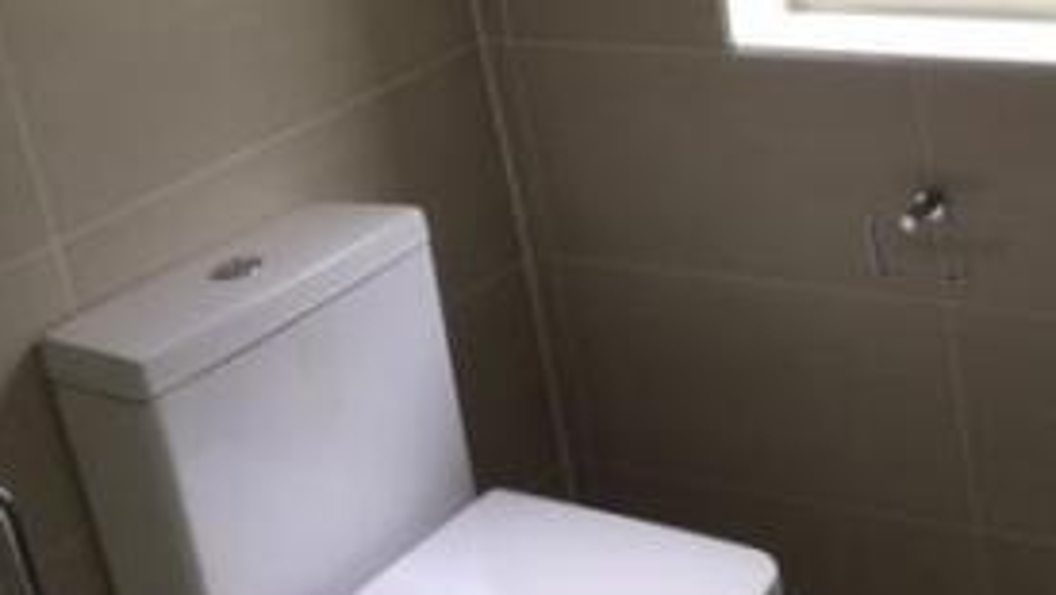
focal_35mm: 67
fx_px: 1877
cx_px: 1104
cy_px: -52
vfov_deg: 17.4
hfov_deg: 29.0
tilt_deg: -17.8
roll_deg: +7.1
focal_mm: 4.15
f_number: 2.2
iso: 40
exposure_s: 1/33
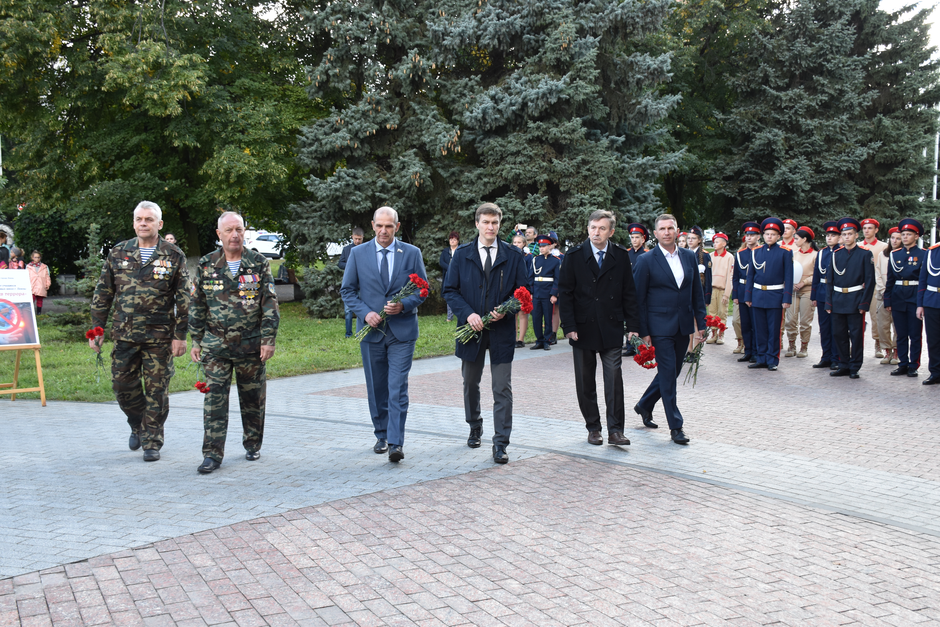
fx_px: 1018
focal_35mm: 39
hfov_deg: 49.6
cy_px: 314
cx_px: 470
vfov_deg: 34.2
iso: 400
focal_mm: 26
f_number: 6.3
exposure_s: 1/160
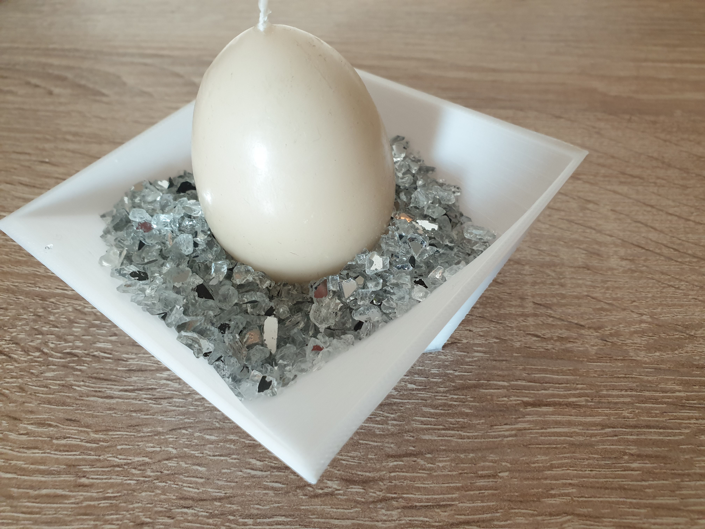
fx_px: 530
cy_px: 264
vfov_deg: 53.1
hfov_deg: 67.3
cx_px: 352
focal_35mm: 26
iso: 320
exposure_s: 1/25
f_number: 2.4
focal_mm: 4.3
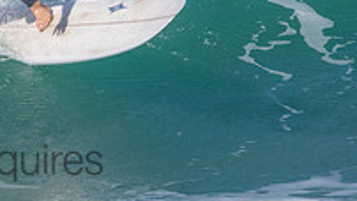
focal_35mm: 2406
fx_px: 22794
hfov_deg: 0.9
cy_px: -133
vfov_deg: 0.5
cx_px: -34
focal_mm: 800
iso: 4000
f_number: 11
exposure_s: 1/2000
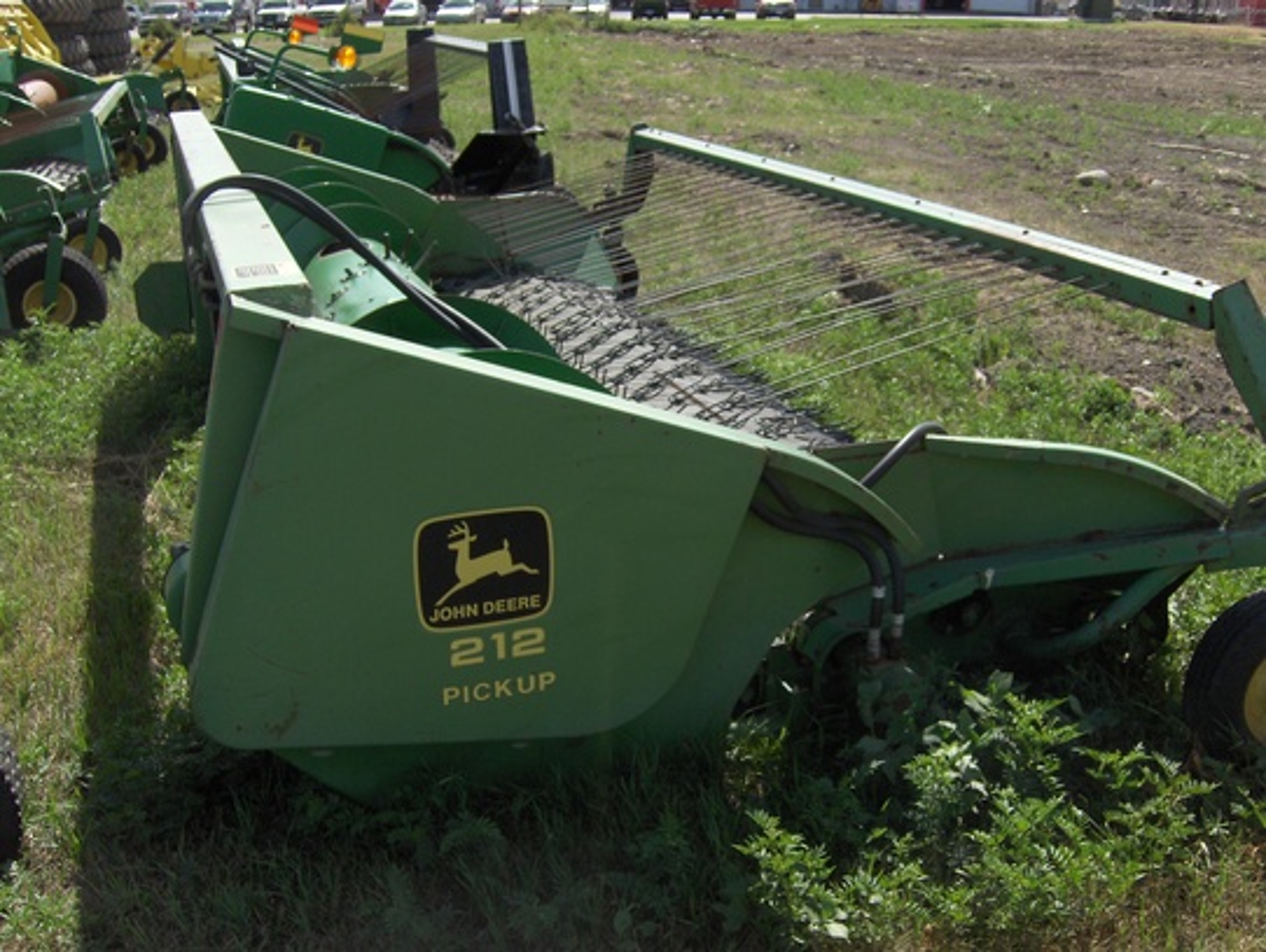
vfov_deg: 40.8
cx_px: 633
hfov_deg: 52.6
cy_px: 476
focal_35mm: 35
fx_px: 1282
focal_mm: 7.5
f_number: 4.3
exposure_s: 1/629
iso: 100
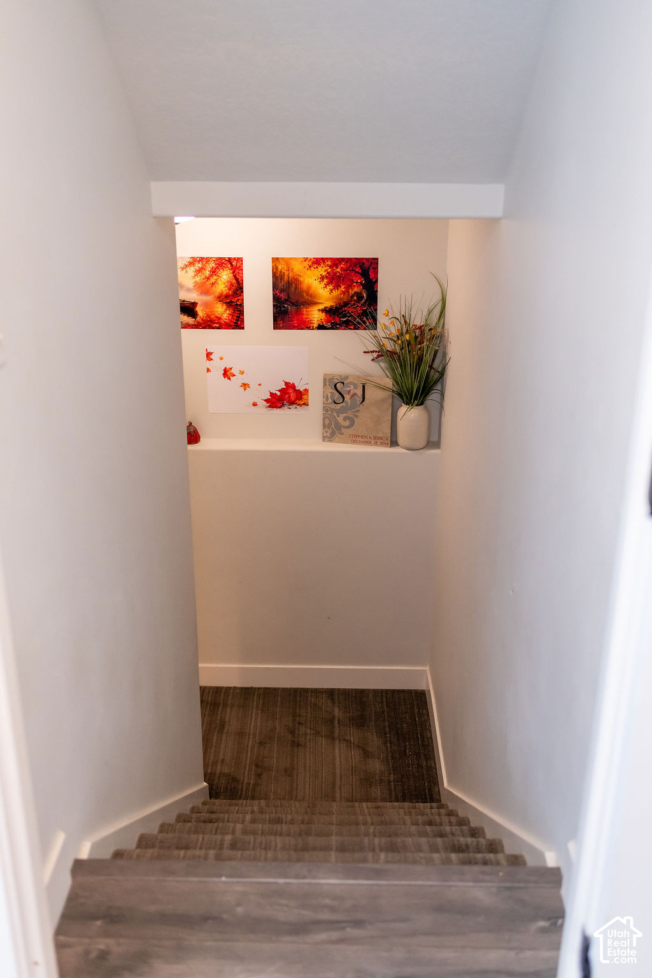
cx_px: 326
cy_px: 489
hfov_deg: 37.9
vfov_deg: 54.4
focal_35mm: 35
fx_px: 951
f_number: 2.5
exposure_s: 1/250
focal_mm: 35
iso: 1000
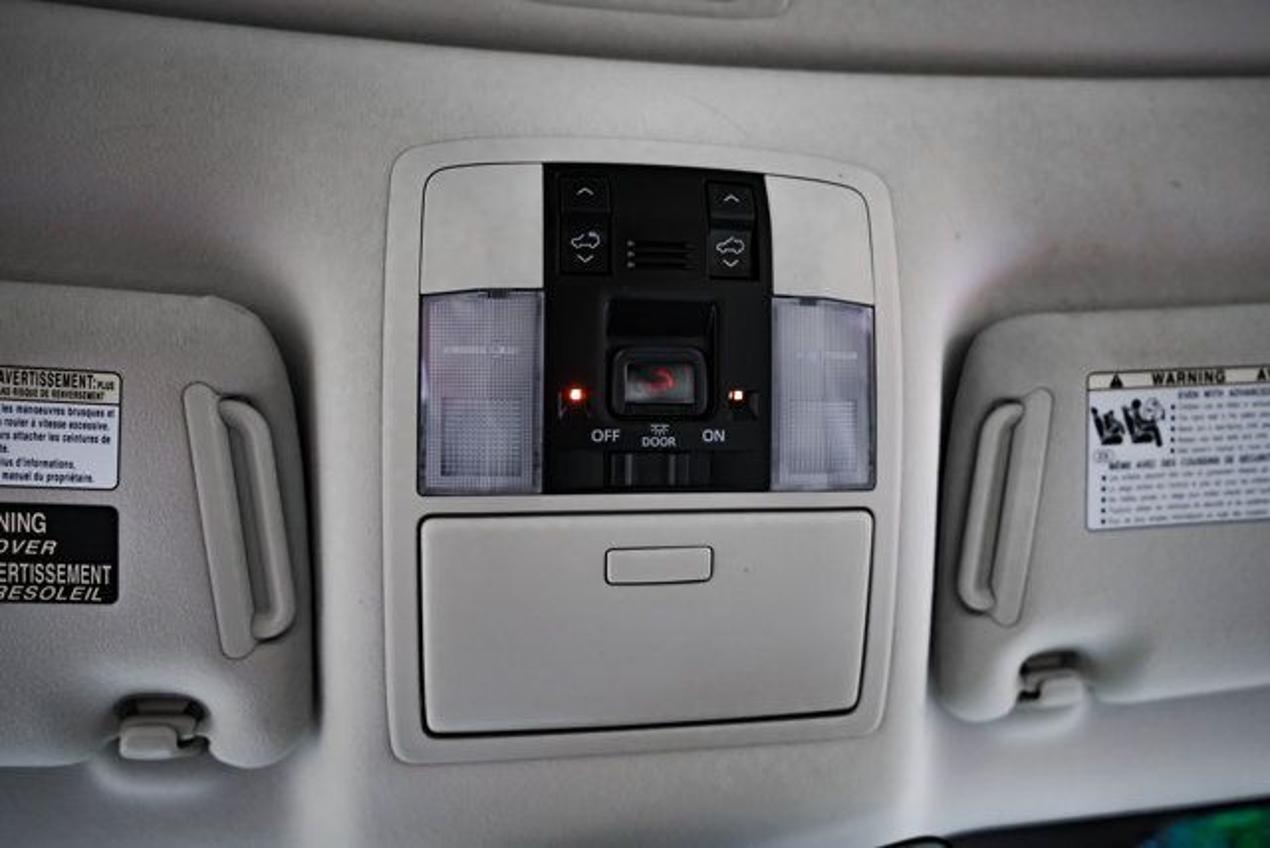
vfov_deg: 50.7
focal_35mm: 25
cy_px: 424
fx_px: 893
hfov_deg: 70.8
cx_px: 635
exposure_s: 1/200
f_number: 2.8
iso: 800
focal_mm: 24
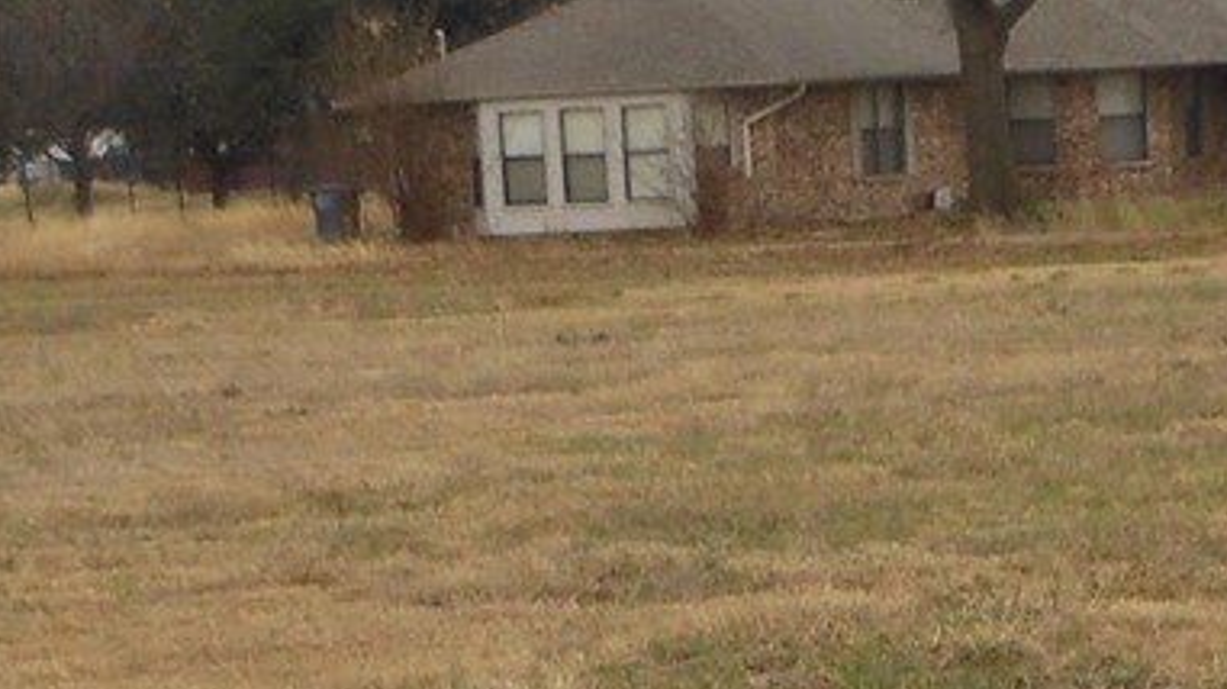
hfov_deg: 13.0
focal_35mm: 164
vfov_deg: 7.2
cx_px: 1024
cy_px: 1281
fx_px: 5334
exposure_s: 1/320
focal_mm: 5
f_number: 3.7
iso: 80
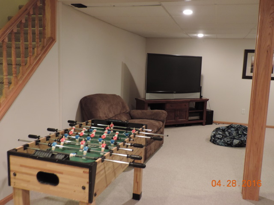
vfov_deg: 42.9
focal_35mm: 33
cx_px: 137
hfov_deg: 55.4
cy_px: 102
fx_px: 261
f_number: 3.2
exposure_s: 1/13
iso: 450
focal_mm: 5.8
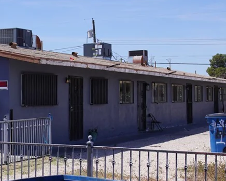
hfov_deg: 24.1
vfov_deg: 20.1
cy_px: 109
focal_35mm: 76
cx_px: 8
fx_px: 509
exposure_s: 1/640
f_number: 5
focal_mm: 23
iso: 100
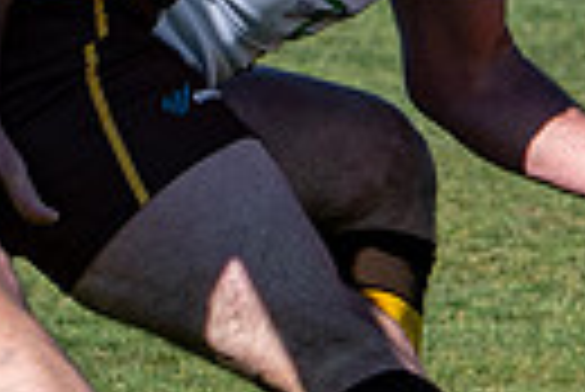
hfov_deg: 1.5
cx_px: 434
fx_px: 22954
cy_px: -194
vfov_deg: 1.0
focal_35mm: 1411
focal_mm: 120
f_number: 5
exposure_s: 1/1000
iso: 200
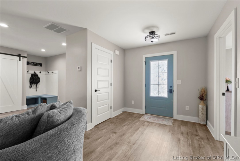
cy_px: 80
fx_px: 110
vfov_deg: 72.1
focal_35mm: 16
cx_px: 120
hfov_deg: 95.0
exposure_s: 1/2
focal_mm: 16.5
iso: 400
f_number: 11
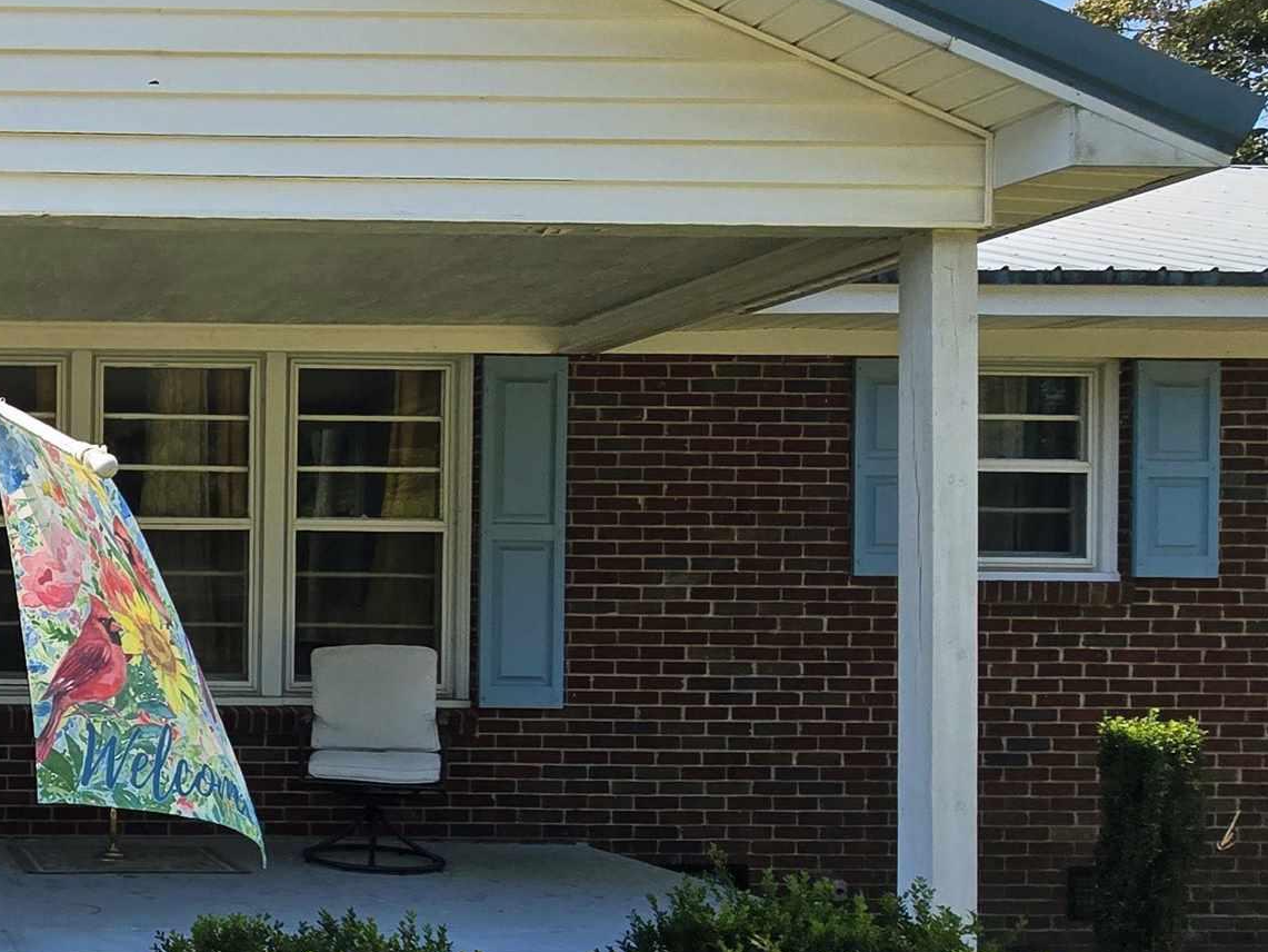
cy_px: 576
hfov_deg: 40.3
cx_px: -188
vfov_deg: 40.5
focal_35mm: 35
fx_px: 1282
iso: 50
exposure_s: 1/1667
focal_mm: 2.2
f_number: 2.2
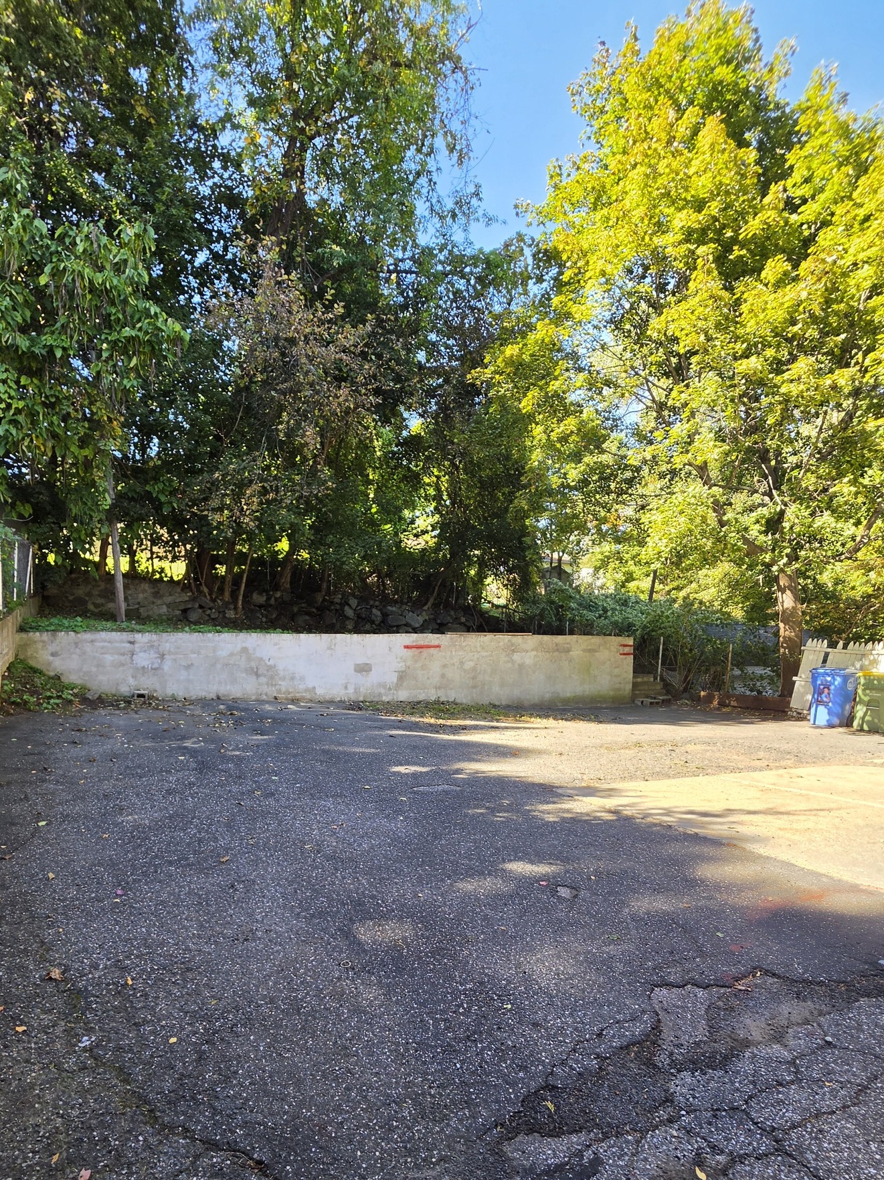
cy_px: 714
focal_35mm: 17
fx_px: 579
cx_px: 376
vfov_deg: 89.8
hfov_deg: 74.3
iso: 32
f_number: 1.9
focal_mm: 2.2
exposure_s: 1/260
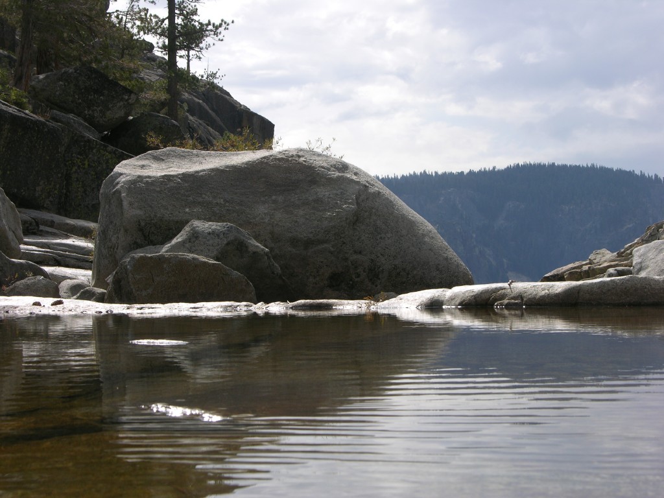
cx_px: 332
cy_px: 249
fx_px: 1496
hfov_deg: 25.0
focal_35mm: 78
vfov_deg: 18.9
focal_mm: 19.9
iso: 50
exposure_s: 1/304
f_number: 6.1
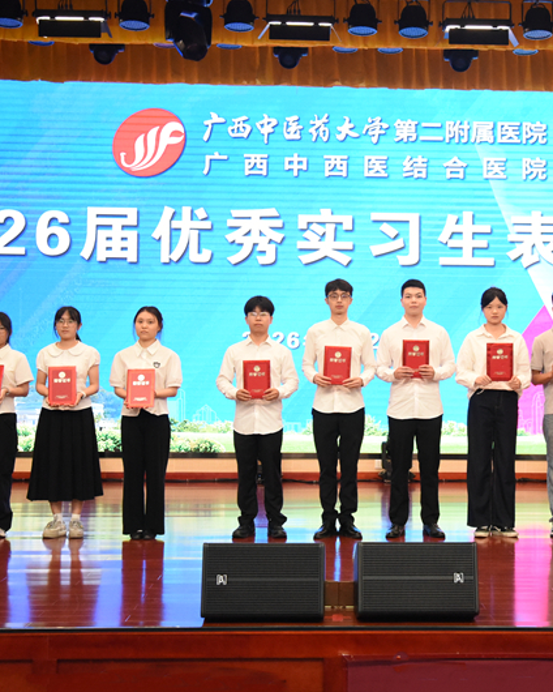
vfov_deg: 36.7
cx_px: 347
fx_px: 1043
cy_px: 347
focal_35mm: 51
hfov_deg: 29.6
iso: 5600
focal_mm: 36
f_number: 4
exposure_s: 1/320
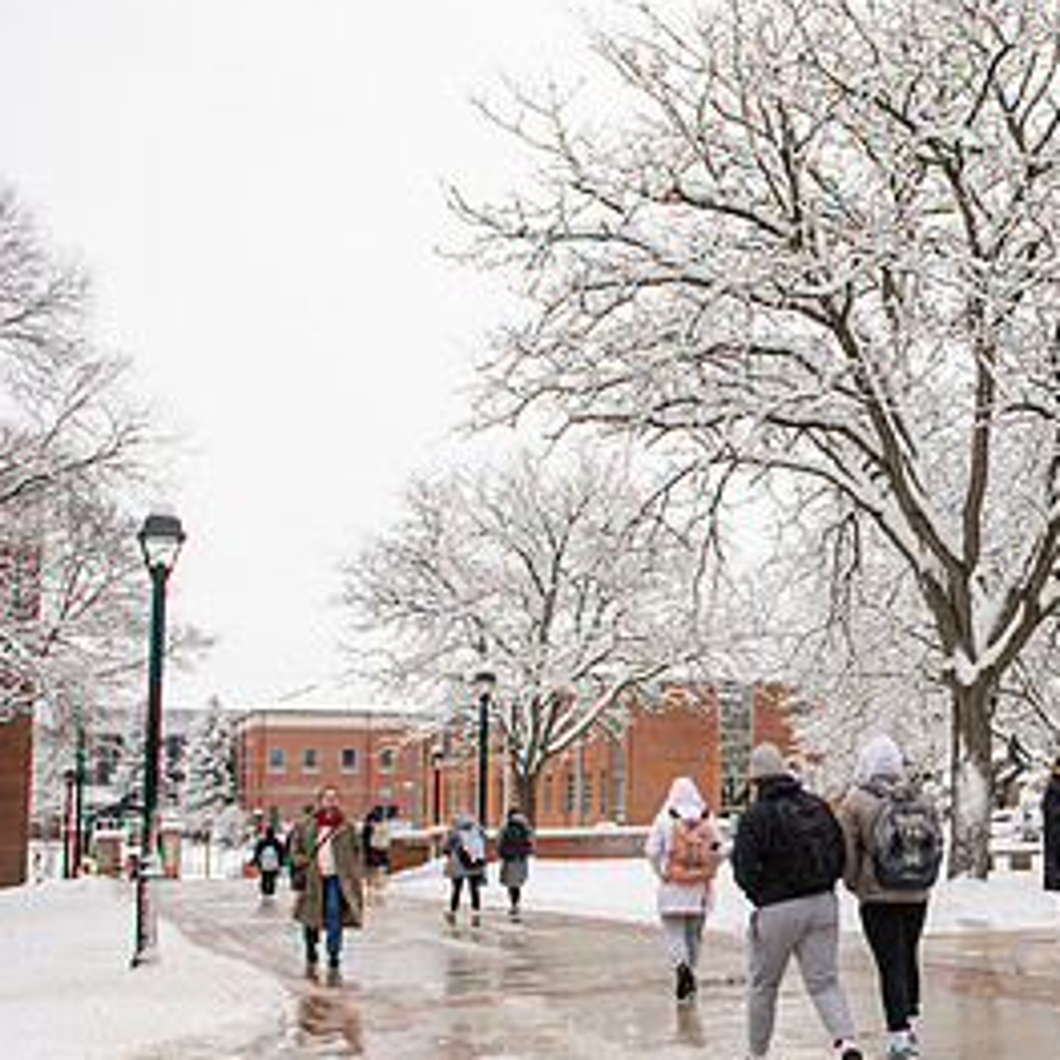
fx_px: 1559
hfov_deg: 34.6
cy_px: 627
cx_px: 1028
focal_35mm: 45
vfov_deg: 37.4
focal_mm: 24
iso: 125
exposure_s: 1/400
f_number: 3.5
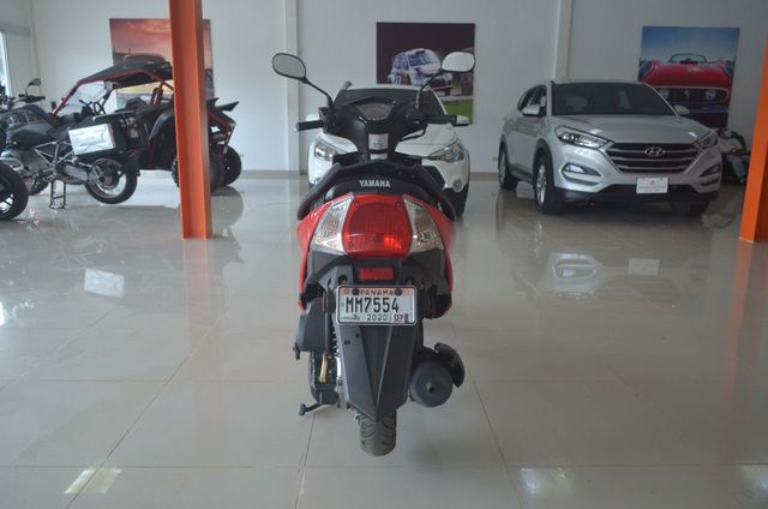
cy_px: 254
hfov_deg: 67.5
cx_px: 384
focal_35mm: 27
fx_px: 575
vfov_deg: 47.7
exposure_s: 1/125
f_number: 3.5
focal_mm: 18
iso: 500
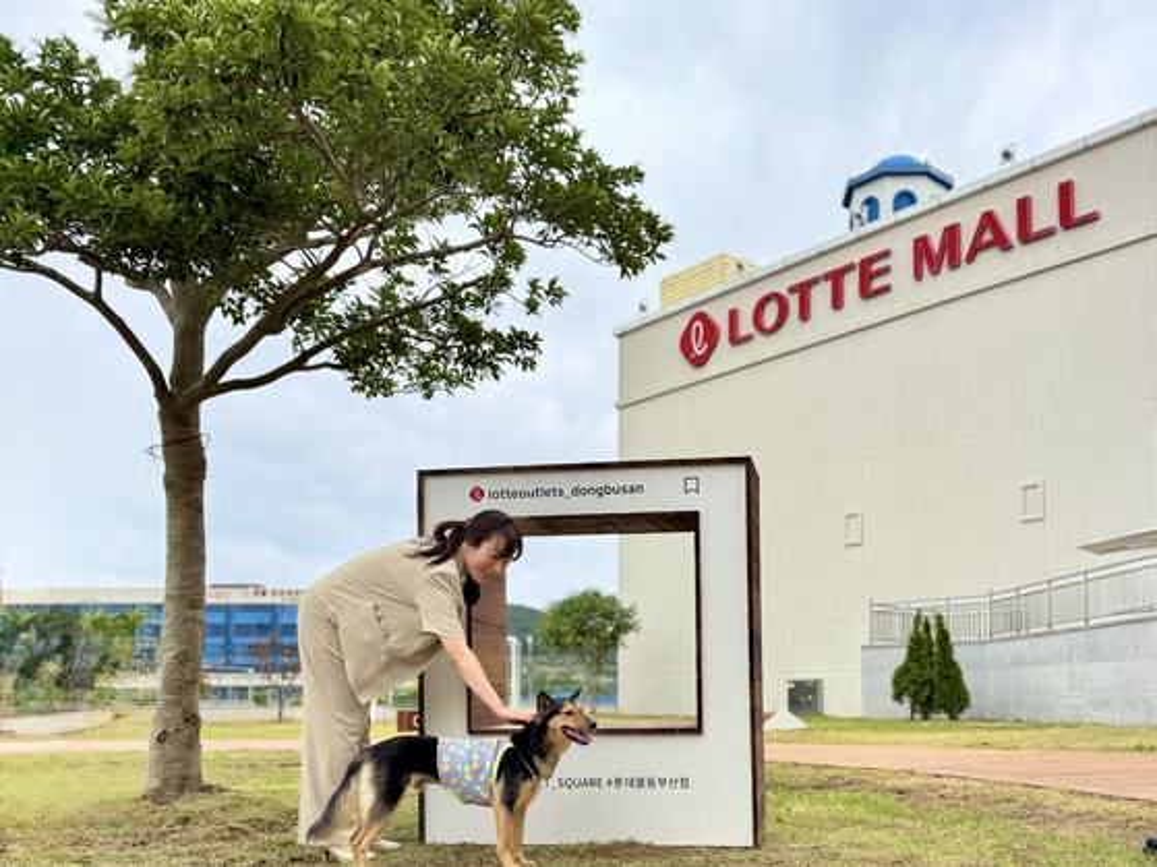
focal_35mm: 24
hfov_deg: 71.6
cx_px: 578
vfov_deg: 56.8
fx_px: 802
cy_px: 434
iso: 80
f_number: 1.78
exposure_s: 1/4608
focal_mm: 6.76
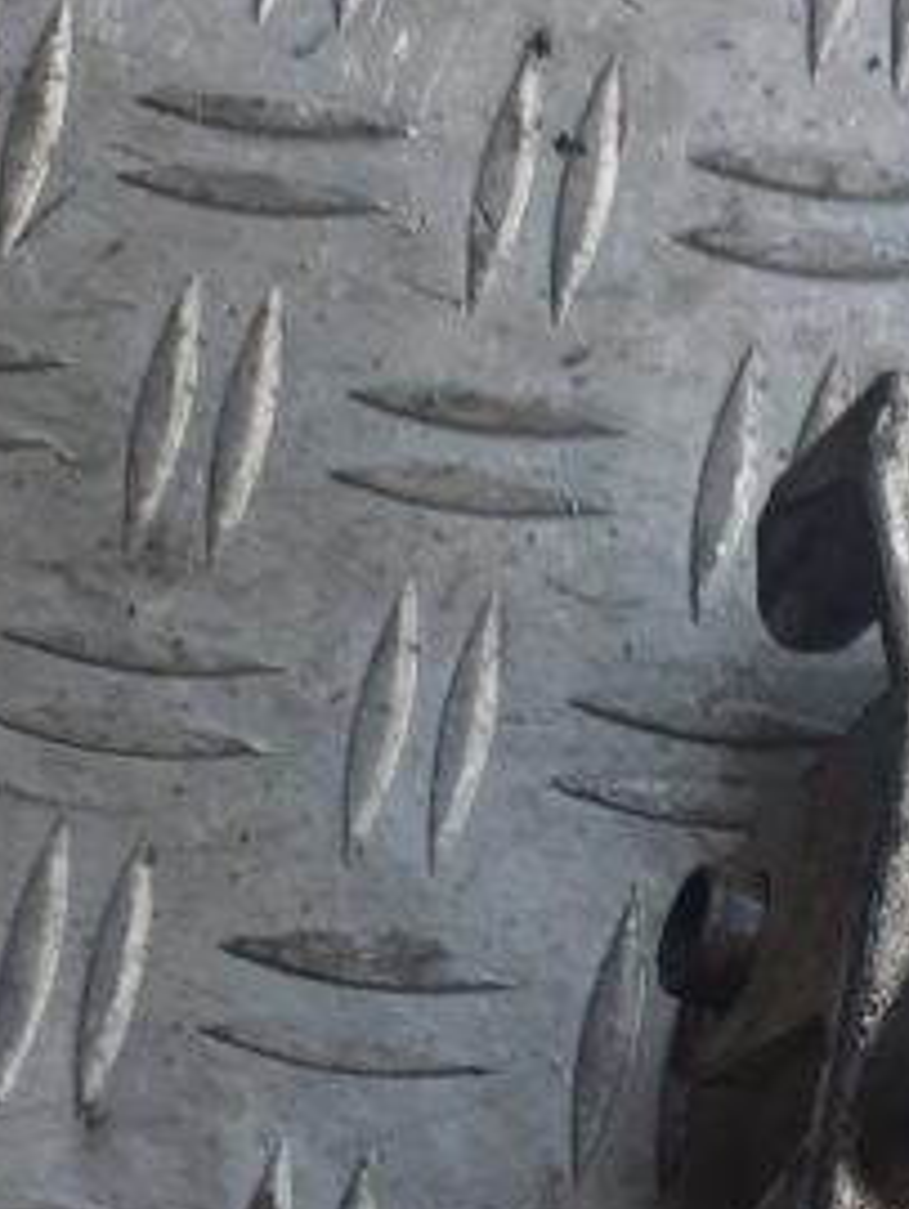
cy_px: 1522
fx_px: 2587
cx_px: 1209
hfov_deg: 18.4
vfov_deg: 23.6
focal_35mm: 74
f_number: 2
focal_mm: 4.6
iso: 50
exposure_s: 1/100
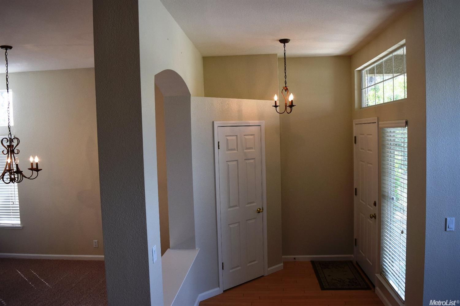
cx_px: 230
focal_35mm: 27
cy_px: 153
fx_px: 345
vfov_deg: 47.9
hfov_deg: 67.4
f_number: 5
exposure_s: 1/100
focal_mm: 18
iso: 400
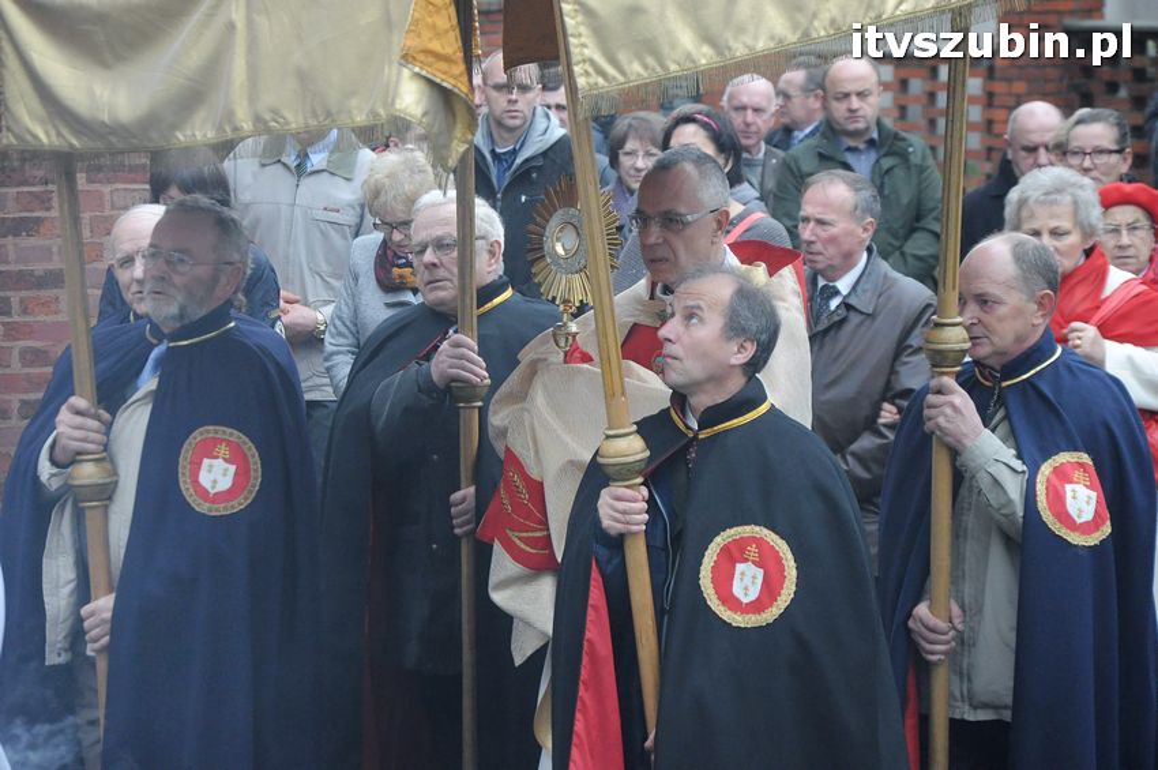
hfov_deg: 13.1
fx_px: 5061
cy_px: 385
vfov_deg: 8.7
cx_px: 579
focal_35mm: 158
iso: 1600
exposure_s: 1/200
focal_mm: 105
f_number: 5.6
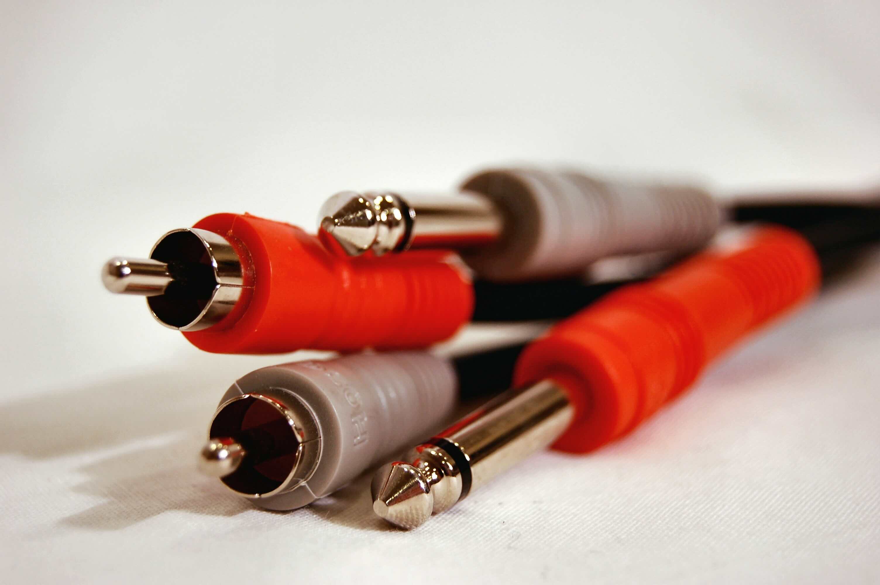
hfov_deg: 24.6
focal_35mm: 82
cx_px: 440
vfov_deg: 16.5
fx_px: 2015
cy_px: 292
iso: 500
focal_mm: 55
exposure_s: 1/100
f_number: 5.6
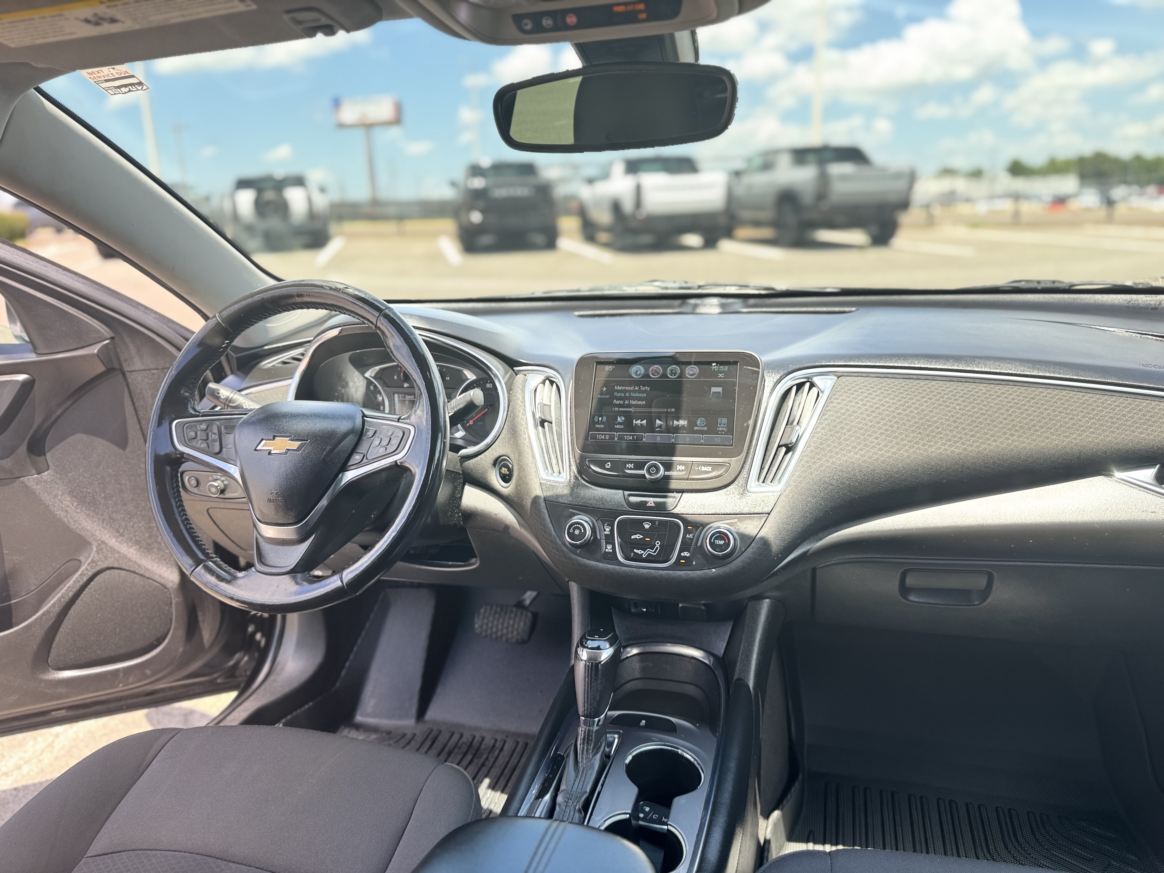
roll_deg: +2.2
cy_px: 436
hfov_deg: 71.6
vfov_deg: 56.8
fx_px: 807
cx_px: 582
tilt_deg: -15.1
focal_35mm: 24
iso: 80
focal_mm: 6.76
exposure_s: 1/205
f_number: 1.78
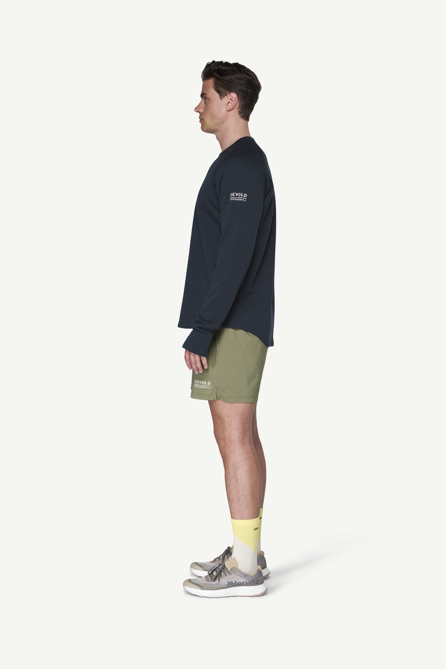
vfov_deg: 28.8
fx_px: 1301
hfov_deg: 19.5
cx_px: 223
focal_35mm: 70
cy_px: 334
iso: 100
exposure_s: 1/50
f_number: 5.6
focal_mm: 70
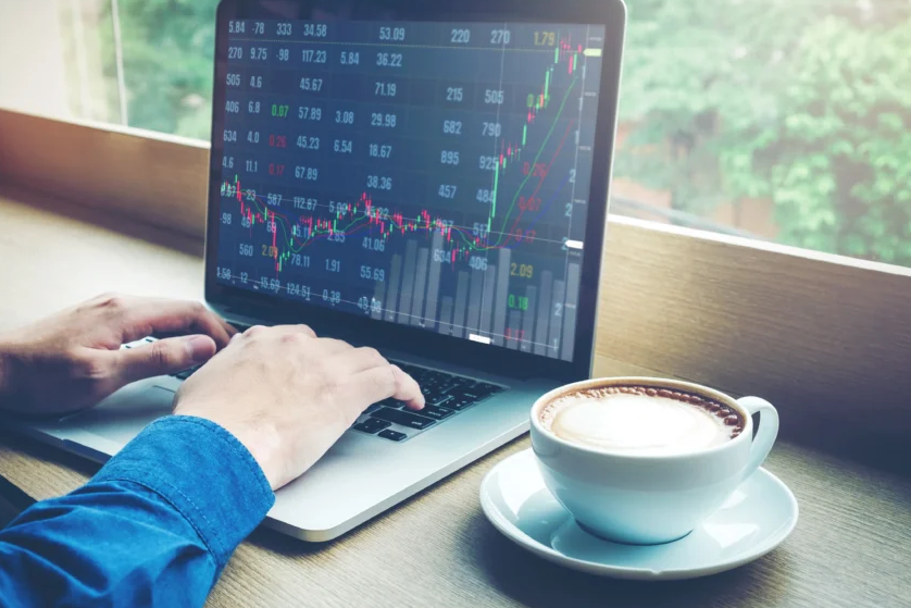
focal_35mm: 44
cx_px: 380
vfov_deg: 30.5
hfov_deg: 44.3
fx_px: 1114
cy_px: 321
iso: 200
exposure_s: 1/200
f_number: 5.6
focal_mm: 24.3
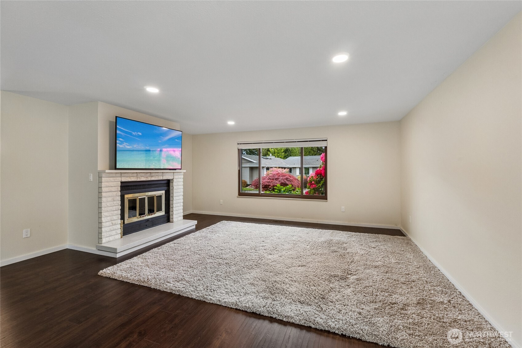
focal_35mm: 15
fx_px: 217
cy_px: 174
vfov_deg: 77.3
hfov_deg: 100.4
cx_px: 261
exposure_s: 1/13
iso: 250
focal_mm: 10
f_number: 9
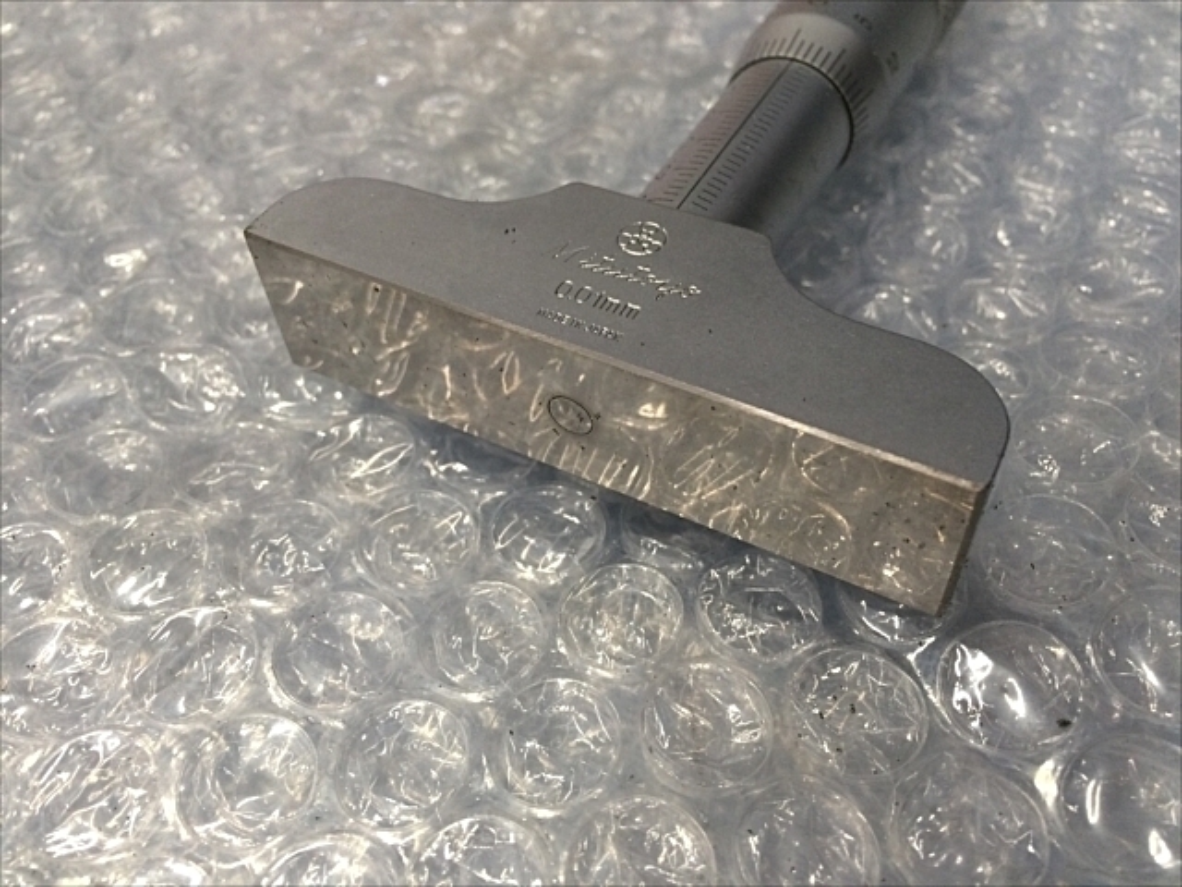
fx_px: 990
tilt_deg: -52.5
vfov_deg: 48.2
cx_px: 591
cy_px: 444
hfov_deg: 61.7
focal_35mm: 29
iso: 100
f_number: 2.2
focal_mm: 4.15
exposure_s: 1/30
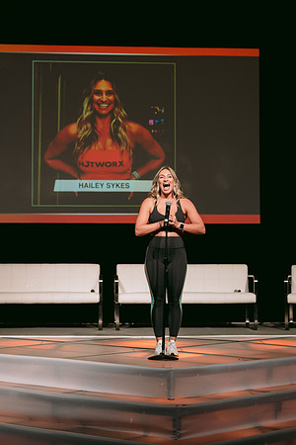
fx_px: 1048
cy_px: 222
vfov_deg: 23.9
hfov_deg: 16.1
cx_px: 148
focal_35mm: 85
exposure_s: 1/320
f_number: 3.2
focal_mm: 85
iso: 400
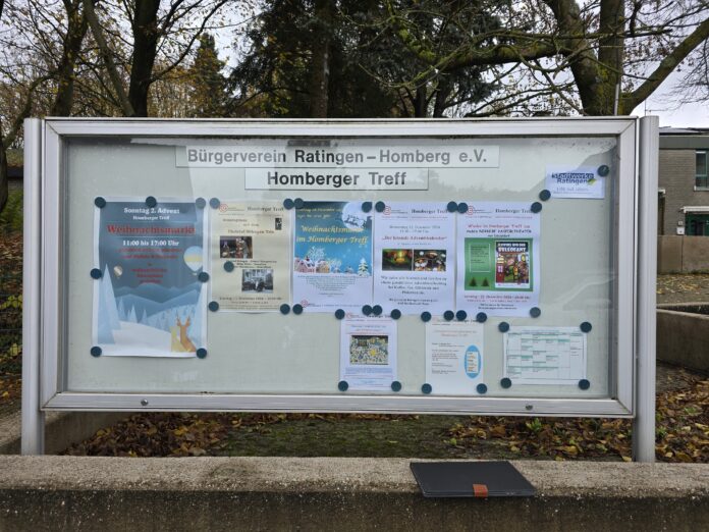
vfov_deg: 58.9
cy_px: 266
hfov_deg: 73.9
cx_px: 354
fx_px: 471
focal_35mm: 23
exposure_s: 1/180
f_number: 1.7
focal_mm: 6.3
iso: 32
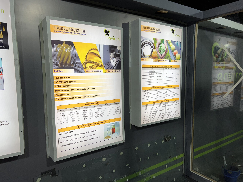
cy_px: 91
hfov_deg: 67.3
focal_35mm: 26
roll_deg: +0.7
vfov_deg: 53.1
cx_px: 122
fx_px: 183
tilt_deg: -4.8
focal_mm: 5.7
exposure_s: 1/227
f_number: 1.5
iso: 40
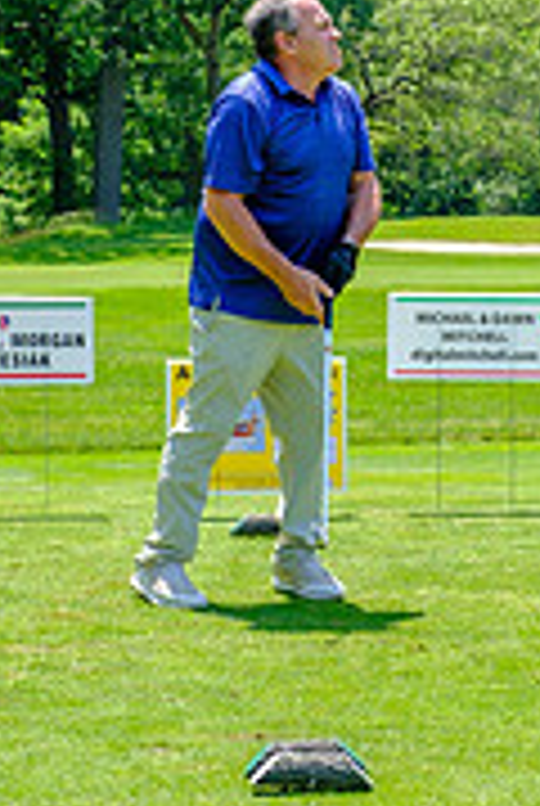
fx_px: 3429
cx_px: 364
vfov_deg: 13.4
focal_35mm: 153
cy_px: 207
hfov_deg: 9.0
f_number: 5.6
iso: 200
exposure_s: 1/250
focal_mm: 40.7
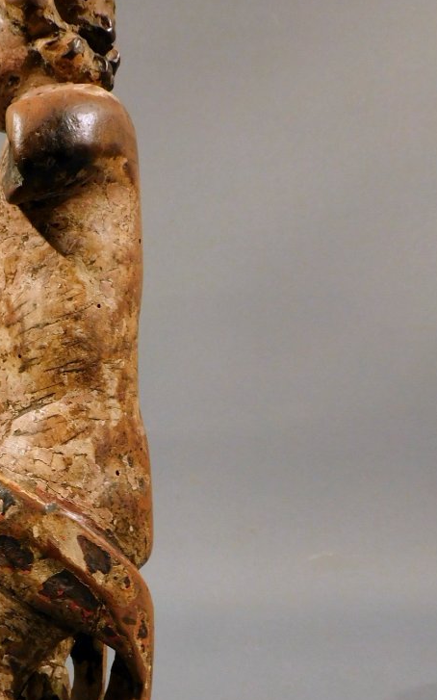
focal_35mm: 42
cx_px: 53
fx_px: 801
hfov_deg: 29.4
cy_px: 443
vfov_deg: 46.7
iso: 280
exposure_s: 1/30
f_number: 3.3
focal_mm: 4.3
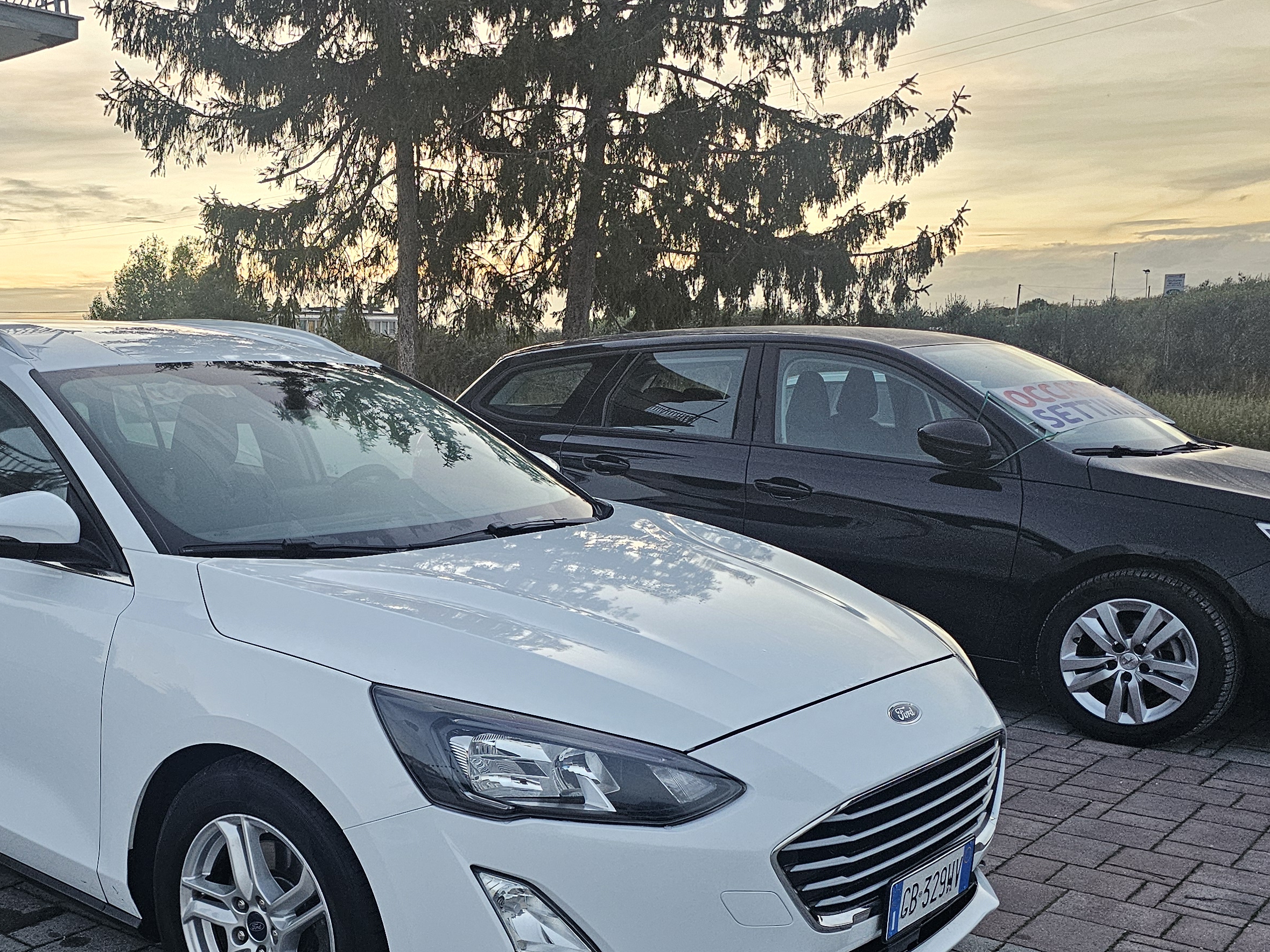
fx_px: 1431
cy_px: 692
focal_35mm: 39
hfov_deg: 46.5
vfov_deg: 36.1
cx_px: 351
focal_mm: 6.3
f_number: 1.7
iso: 400
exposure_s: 1/200
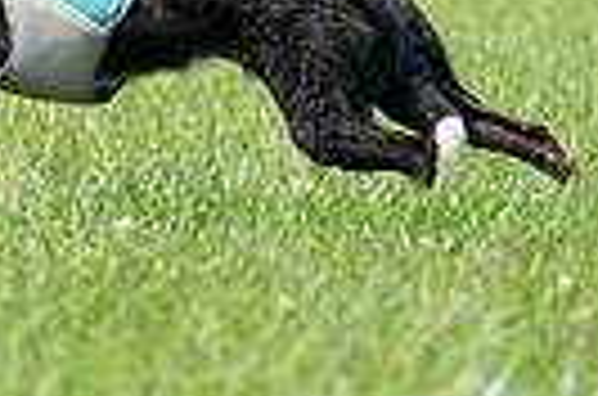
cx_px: 247
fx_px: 19422
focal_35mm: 1172
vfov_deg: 1.2
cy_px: -245
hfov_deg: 1.8
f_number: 5.6
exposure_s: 1/4000
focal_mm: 268
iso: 1250
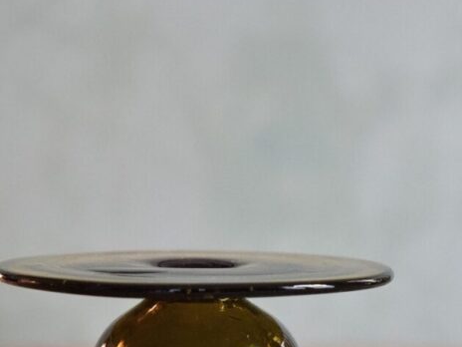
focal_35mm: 193
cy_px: 260
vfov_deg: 7.7
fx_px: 2576
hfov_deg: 10.2
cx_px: 203
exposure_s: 1/50
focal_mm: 56
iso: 3200
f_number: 4
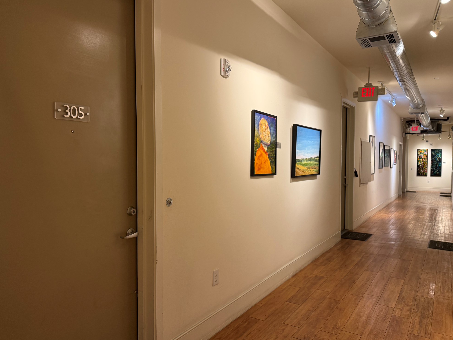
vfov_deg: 54.9
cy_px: 169
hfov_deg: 69.4
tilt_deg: -0.9
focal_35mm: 25
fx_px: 327
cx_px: 223
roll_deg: +0.0
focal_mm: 6.76
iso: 160
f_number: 1.78
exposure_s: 1/60
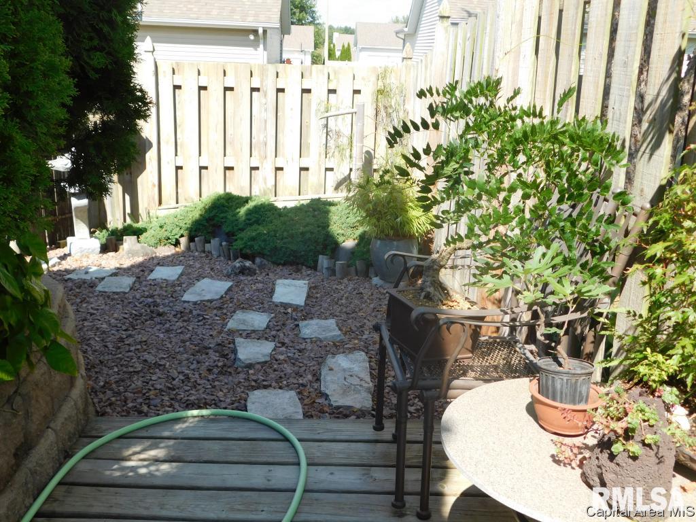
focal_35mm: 36
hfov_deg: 51.4
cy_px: 261
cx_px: 348
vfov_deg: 39.7
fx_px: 724
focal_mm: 6.3
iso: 125
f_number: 3.5
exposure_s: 1/500
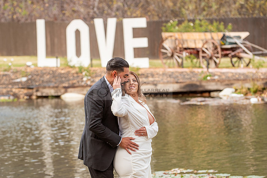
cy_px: 115
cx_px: 109
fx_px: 1289
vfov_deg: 7.9
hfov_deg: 11.8
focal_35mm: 174
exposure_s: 1/200
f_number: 3.5
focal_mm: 130
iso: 250
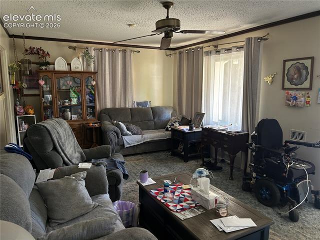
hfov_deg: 67.3
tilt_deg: -9.4
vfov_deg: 53.0
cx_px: 160
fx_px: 240
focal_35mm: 26
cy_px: 120
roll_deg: +0.2
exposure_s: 1/60
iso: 100
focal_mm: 5.7
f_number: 1.5
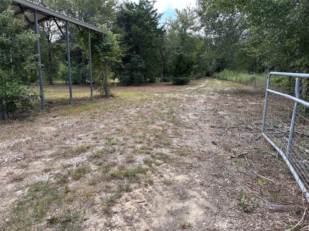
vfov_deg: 56.8
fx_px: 214
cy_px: 116
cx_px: 154
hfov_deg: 71.6
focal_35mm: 24
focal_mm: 6.86
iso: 80
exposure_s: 1/879
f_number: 1.78
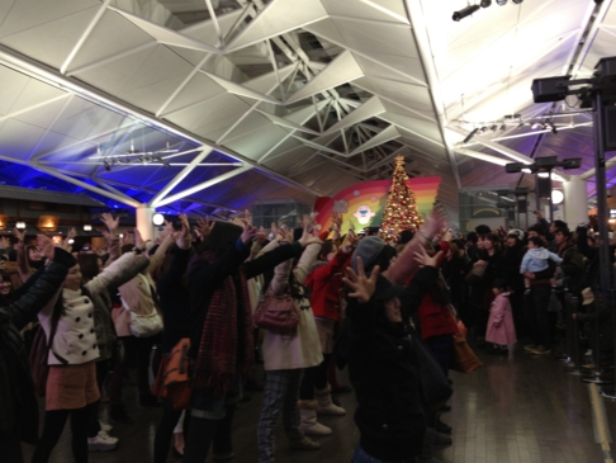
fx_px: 641
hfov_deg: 51.3
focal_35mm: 36
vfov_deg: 39.7
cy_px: 230
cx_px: 311
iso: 80
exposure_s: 1/20
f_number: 2.4
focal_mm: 4.28
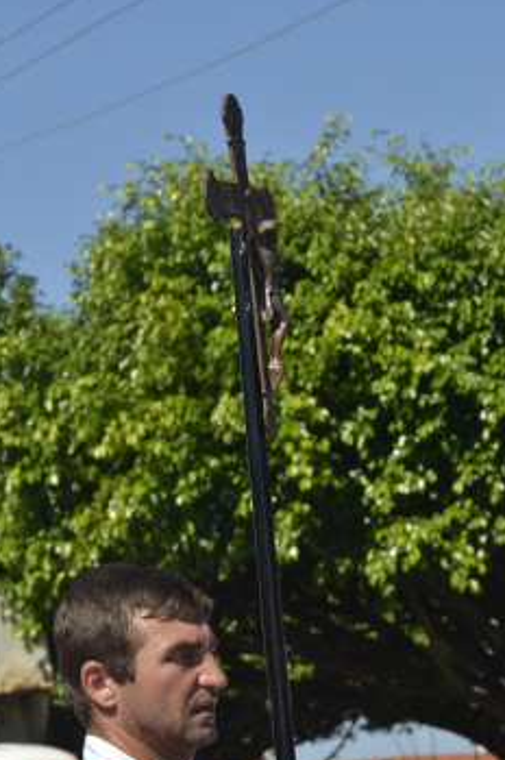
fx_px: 4759
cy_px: 464
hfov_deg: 6.1
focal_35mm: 226
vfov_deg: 9.1
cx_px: 210
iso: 100
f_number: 13
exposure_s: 1/200
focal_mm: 105
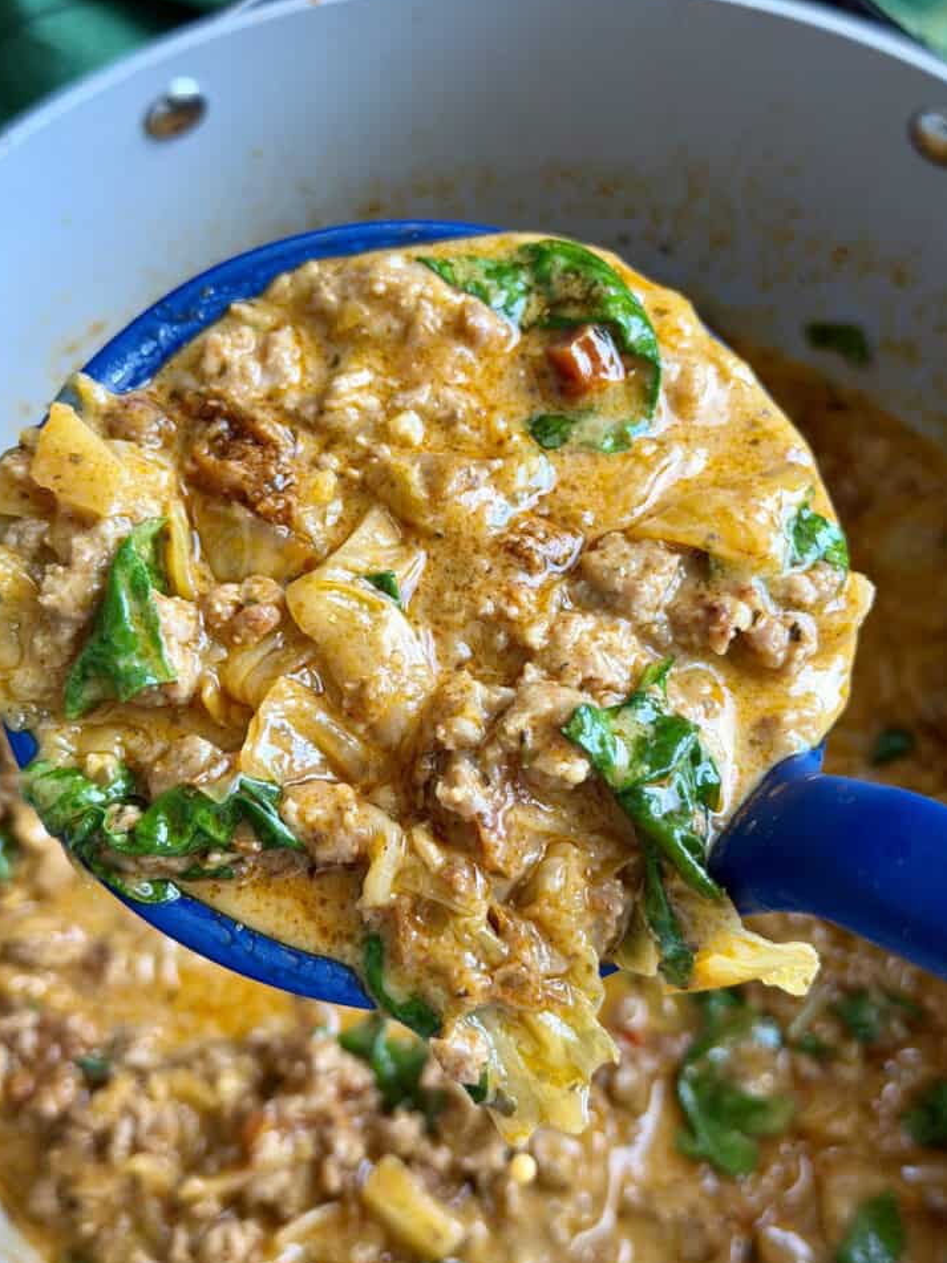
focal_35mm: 49
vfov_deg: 38.9
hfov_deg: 29.7
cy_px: 630
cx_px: 470
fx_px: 1788
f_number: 1.8
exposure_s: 1/121
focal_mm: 6.8
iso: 100
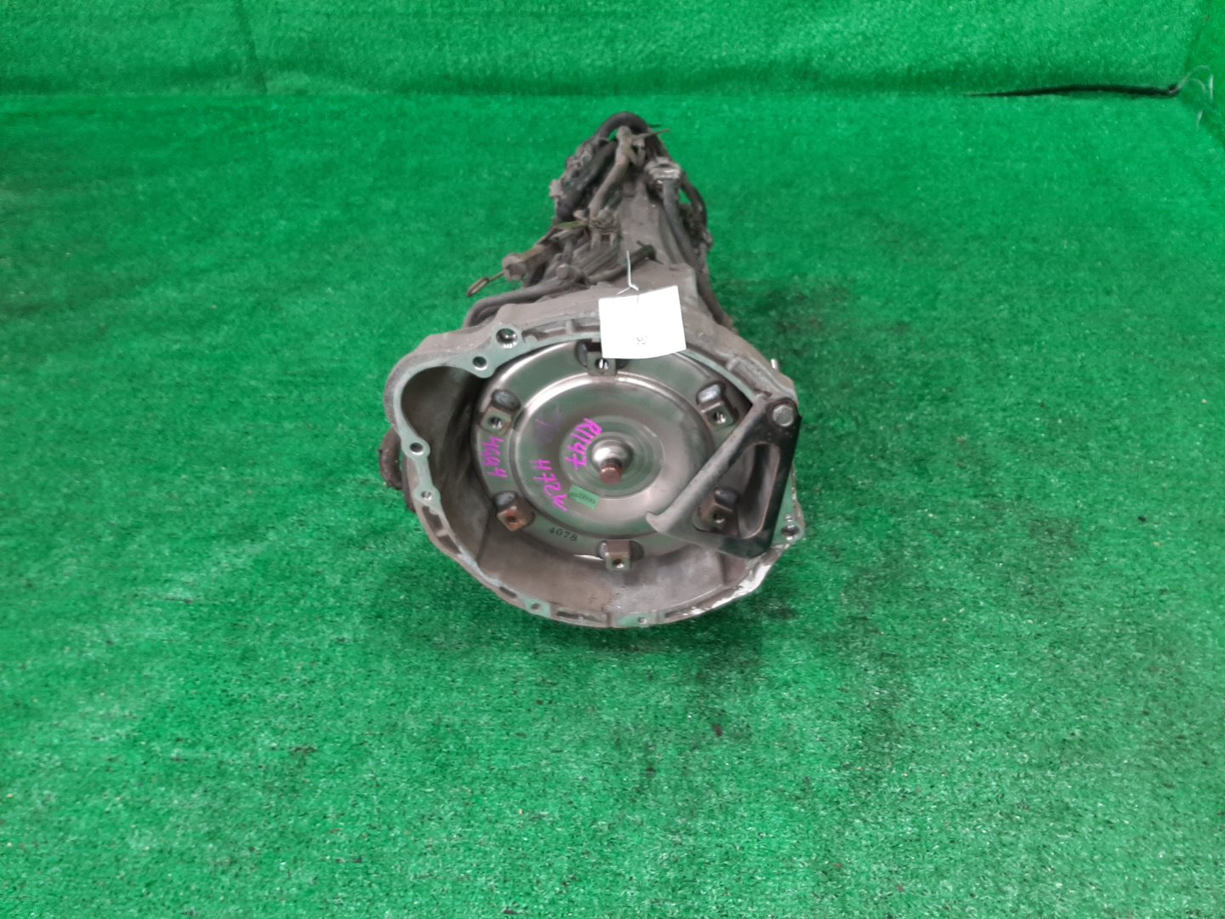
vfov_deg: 53.1
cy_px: 460
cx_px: 612
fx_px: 920
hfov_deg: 67.3
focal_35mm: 26
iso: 95
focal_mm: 3.93
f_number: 1.7
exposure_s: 1/50
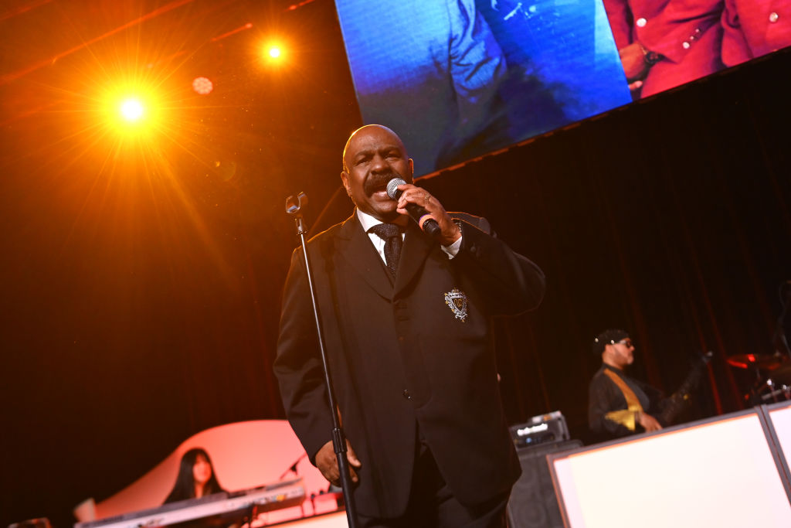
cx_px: 396
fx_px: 989
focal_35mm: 45
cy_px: 264
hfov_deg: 43.6
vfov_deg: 29.9
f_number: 4.5
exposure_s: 1/160
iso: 3200
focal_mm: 45
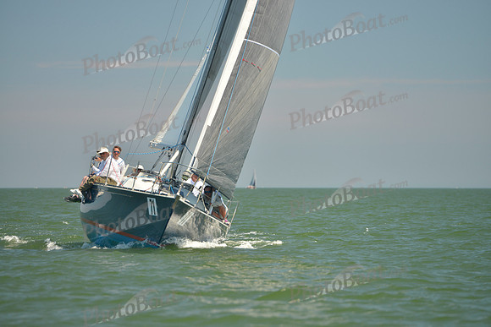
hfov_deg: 10.3
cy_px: 164
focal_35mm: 200
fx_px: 2728
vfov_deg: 6.9
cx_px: 246
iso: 200
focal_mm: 200
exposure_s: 1/640
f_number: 4.5
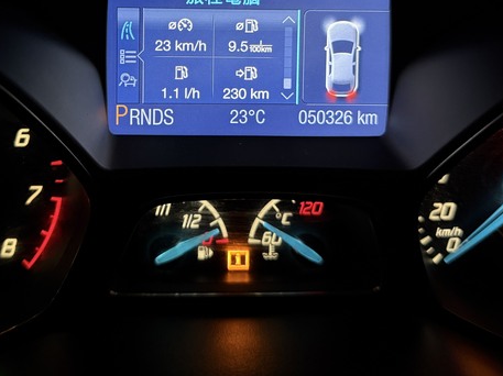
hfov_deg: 45.5
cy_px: 56
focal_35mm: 41
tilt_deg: -20.7
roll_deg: -0.1
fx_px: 595
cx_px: 192
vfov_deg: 33.7
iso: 800
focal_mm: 6.76
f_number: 1.78
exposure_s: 1/31
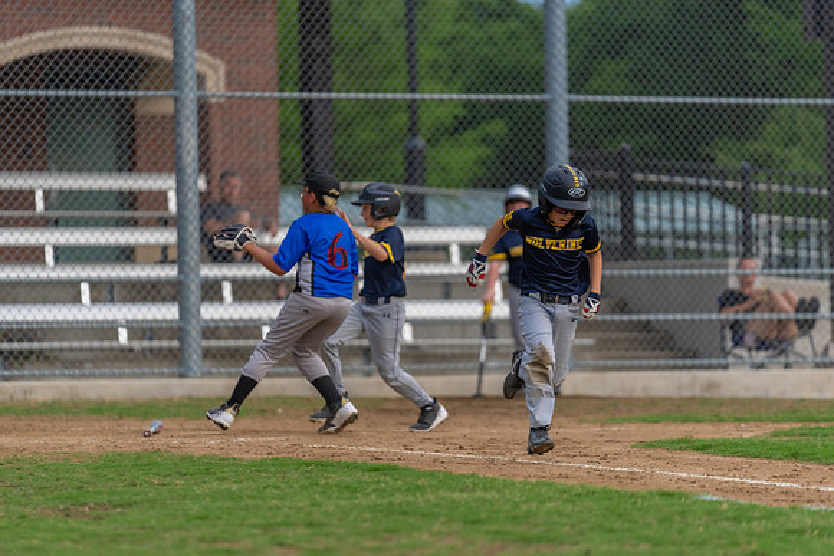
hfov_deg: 10.3
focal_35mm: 200
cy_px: 278
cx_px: 417
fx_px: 4634
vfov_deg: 6.9
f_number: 2.8
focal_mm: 200
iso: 1000
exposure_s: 1/1000
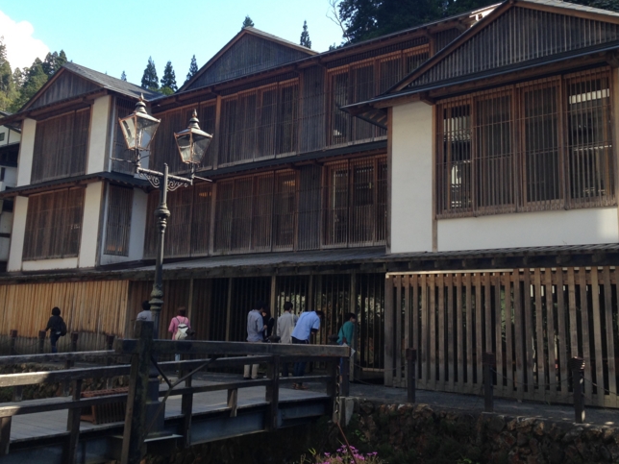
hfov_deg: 45.8
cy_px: 201
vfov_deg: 35.1
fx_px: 733
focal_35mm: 41
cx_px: 327
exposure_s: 1/371
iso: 50
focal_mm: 4.12
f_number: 2.4
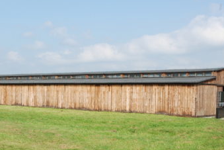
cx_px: 81
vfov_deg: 22.7
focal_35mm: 60
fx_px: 372
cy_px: 102
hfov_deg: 33.3
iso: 100
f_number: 16
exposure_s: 1/50
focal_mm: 27
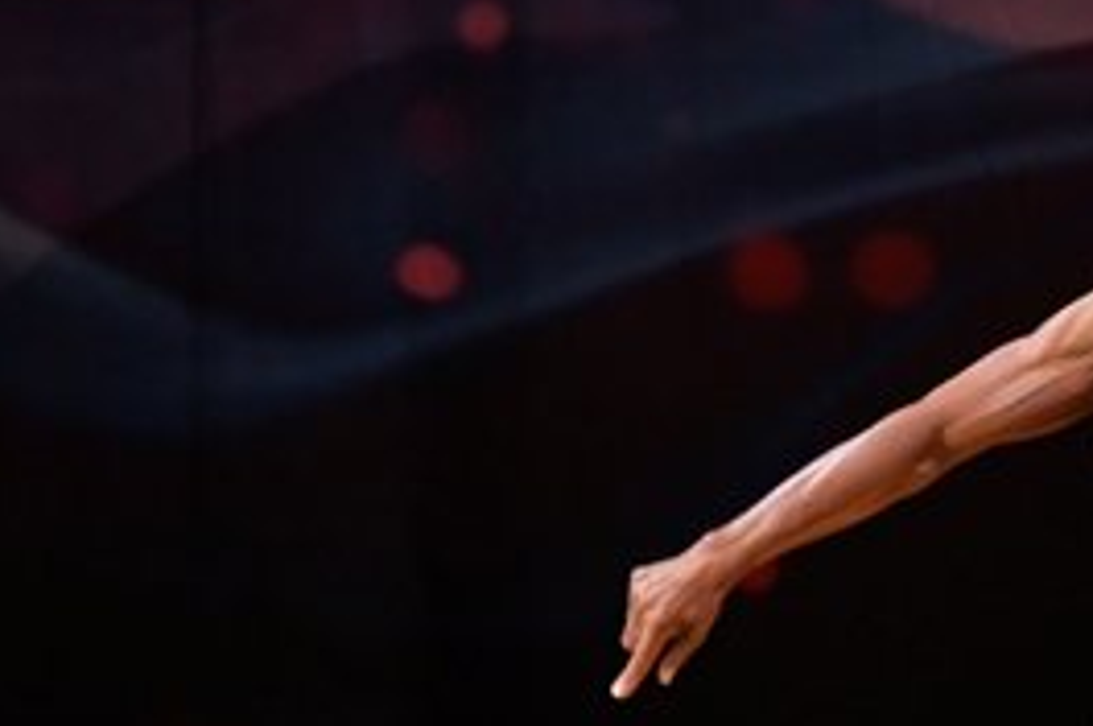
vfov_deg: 2.1
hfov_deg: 3.1
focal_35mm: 659
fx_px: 19983
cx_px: 1454
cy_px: 821
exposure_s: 1/400
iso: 4000
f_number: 5.6
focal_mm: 150
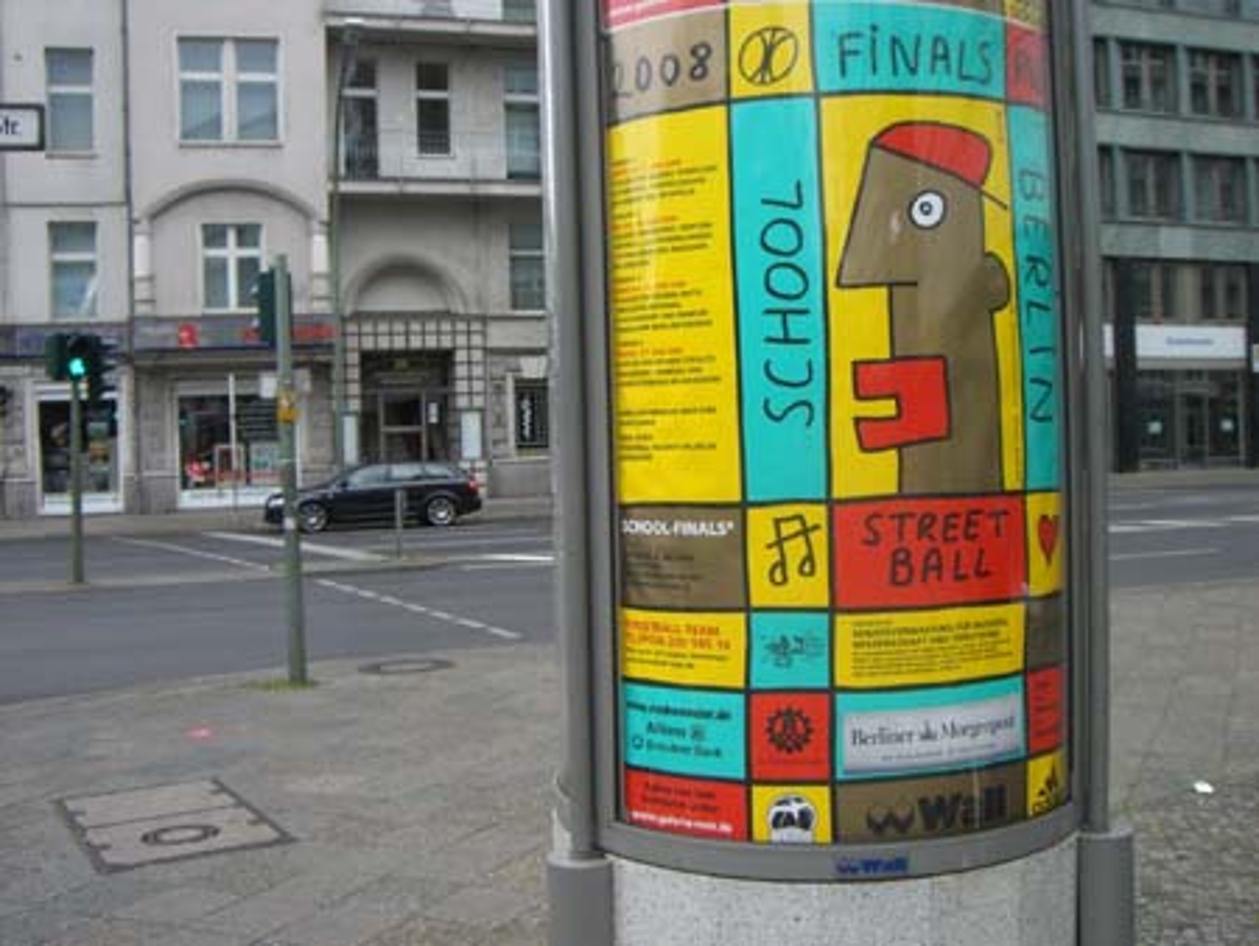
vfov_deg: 37.8
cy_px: 473
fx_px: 1383
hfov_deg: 49.0
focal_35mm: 38
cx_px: 630
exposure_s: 1/125
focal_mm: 6.2
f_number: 4.3
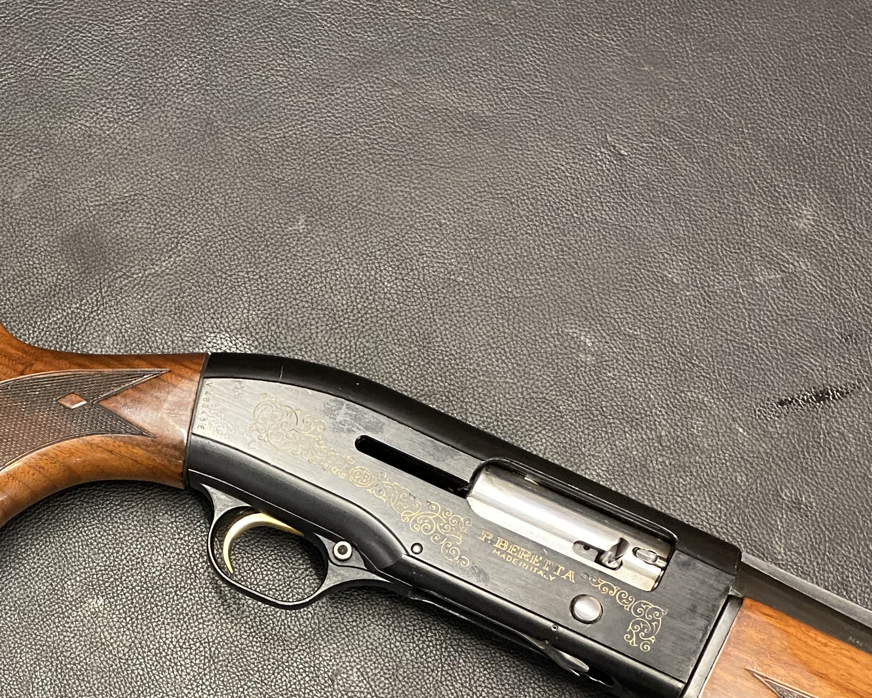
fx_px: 1445
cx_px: 185
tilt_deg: -82.3
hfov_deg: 32.7
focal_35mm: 56
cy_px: 648
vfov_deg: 26.1
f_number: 1.8
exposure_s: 1/33
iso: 400
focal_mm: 4.25
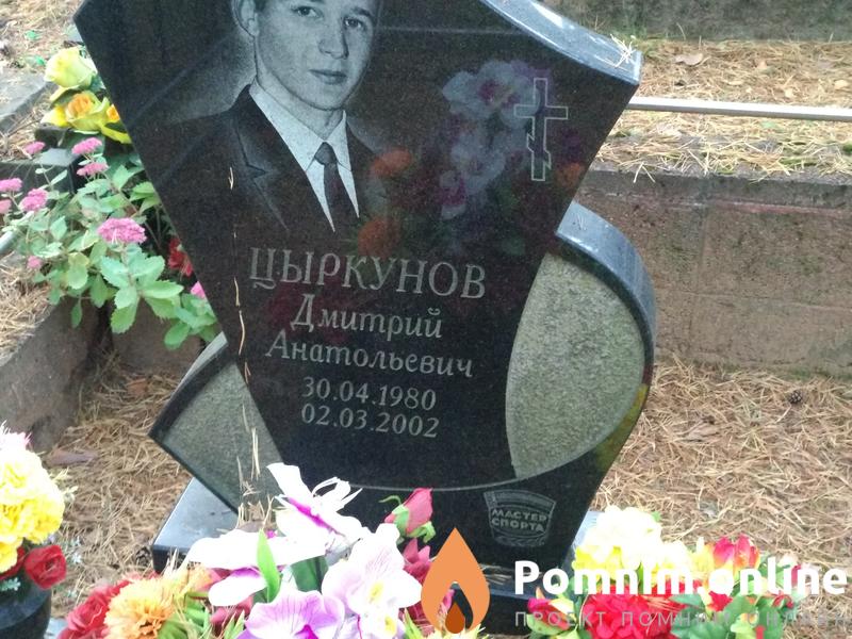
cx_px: 426
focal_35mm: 52
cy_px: 320
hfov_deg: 36.8
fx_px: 1280
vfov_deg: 28.0
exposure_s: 1/30
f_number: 2.6
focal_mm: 5.99
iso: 2000
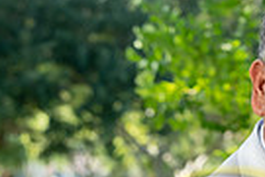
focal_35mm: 210
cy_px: 278
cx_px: 493
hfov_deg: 9.3
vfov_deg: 6.4
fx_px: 1546
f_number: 4
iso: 500
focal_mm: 49
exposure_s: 1/500
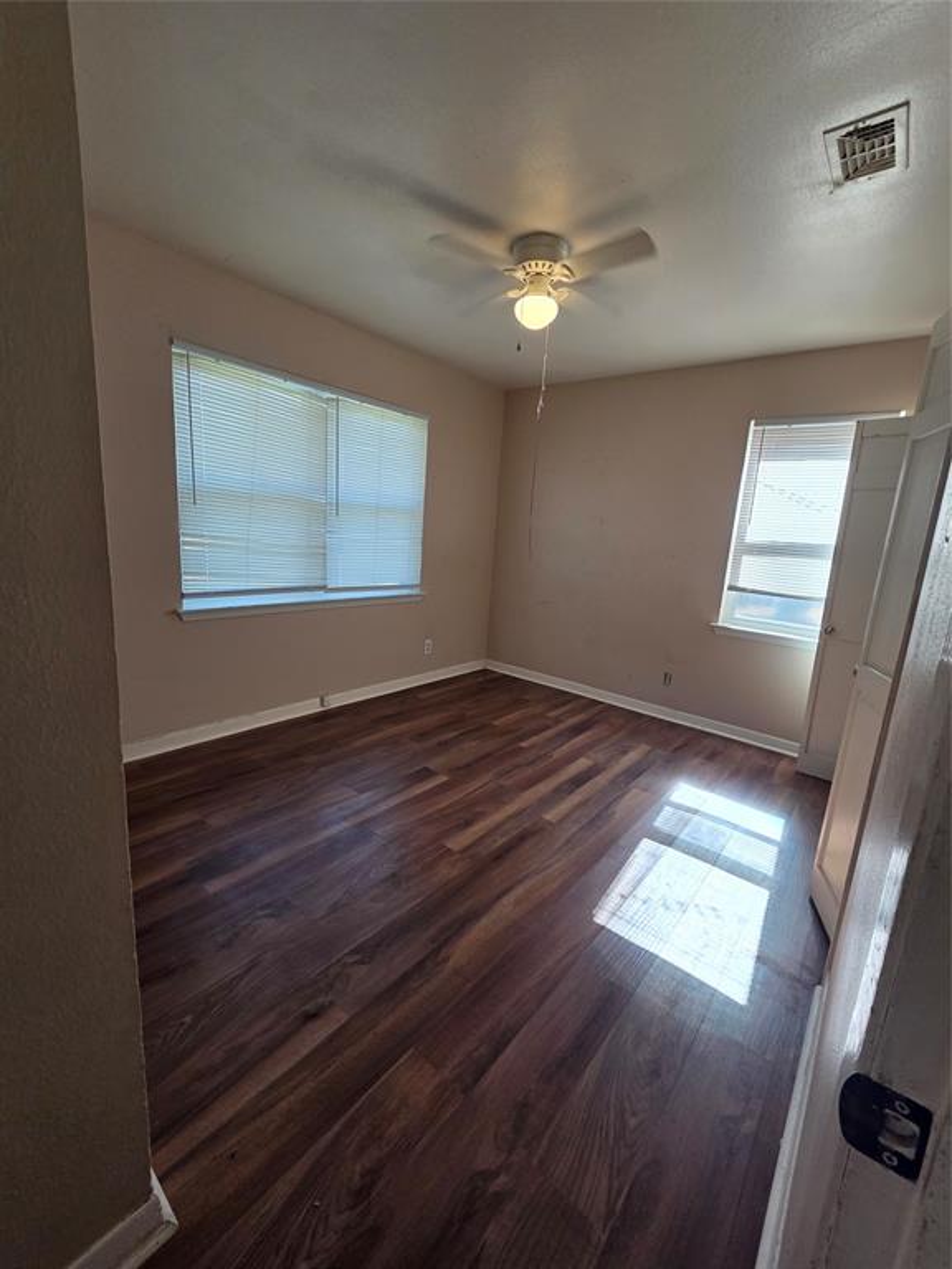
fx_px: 477
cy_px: 634
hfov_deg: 89.9
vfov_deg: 106.2
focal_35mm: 13
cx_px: 476
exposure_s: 1/120
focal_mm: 2.2
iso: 80
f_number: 2.2
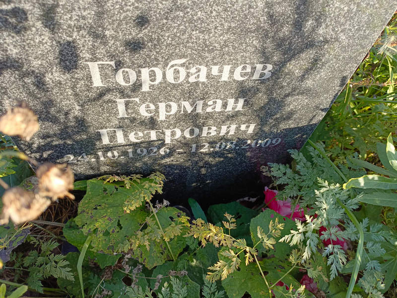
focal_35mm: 25
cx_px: 198
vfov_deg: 54.9
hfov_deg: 69.4
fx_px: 287
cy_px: 149
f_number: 1.69
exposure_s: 1/191
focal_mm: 4.76
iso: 110
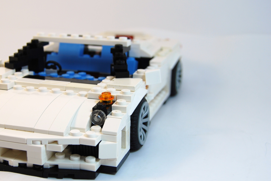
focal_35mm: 63
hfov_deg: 31.6
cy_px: 102
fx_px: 475
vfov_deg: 21.6
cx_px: 92
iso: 100
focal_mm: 30
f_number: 5.6
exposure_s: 1/125
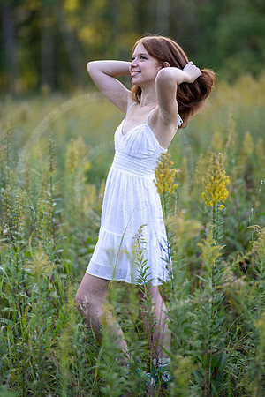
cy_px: 198
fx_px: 938
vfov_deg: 23.9
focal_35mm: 85
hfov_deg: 16.1
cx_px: 132
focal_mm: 85
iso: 160
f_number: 1.2
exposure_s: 1/800
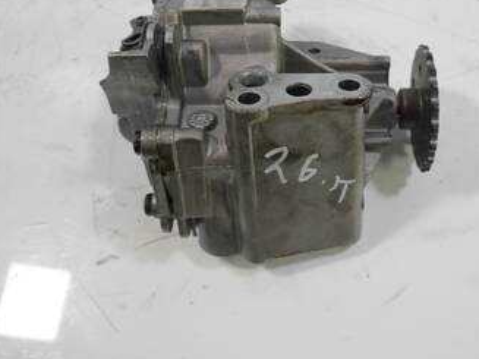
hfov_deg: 42.3
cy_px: 113
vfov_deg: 32.5
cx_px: 322
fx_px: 609
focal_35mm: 44
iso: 800
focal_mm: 15
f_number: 3.5
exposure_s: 1/125
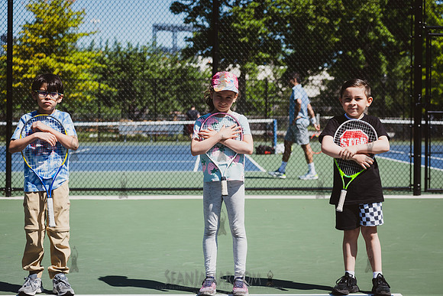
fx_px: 1031
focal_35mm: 84
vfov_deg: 16.3
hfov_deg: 24.3
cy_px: 148
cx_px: 227
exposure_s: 1/1600
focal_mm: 80
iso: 200
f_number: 5
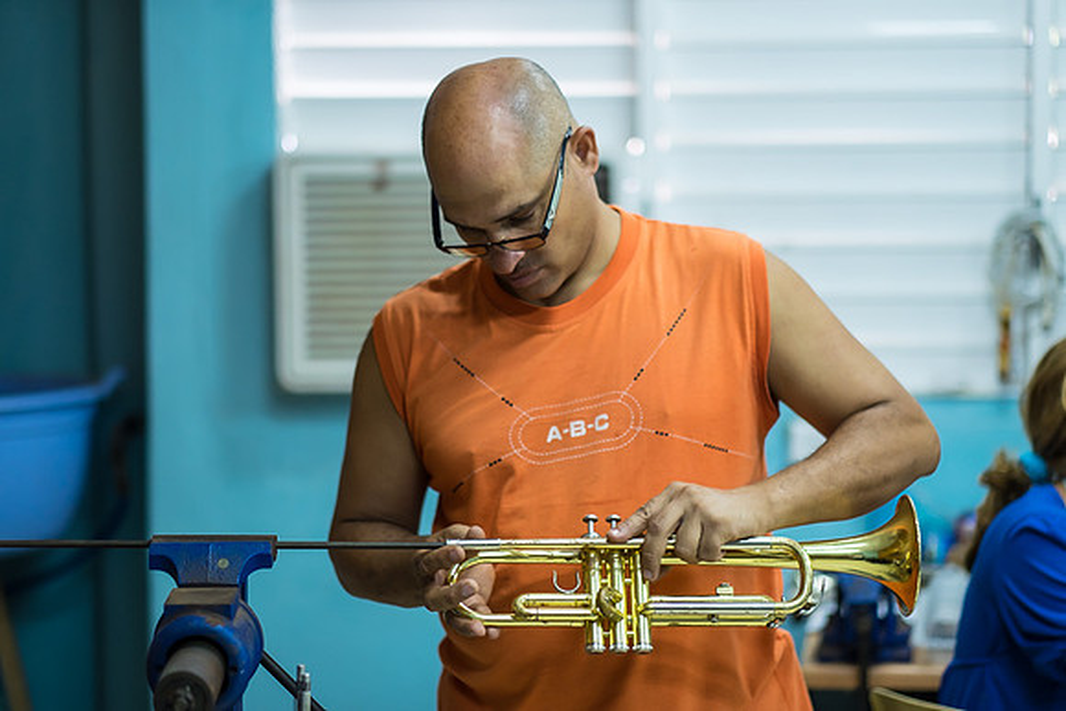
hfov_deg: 24.2
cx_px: 533
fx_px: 2488
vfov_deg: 16.3
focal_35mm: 84
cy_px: 356
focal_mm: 56
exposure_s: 1/110
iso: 400
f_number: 1.2
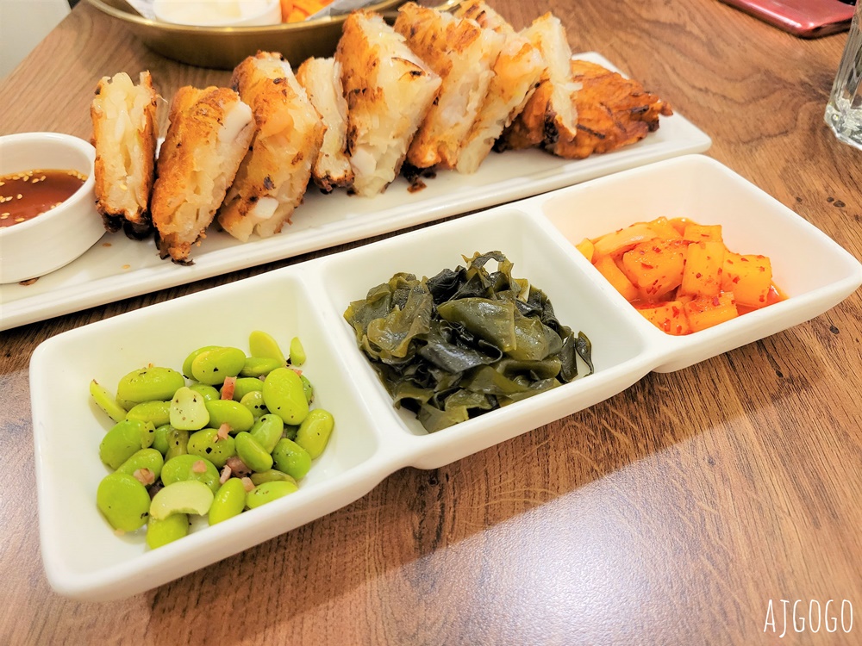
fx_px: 647
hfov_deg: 67.3
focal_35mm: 26
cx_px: 431
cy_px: 323
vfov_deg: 53.1
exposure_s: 1/120
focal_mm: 5.4
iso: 320
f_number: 1.8
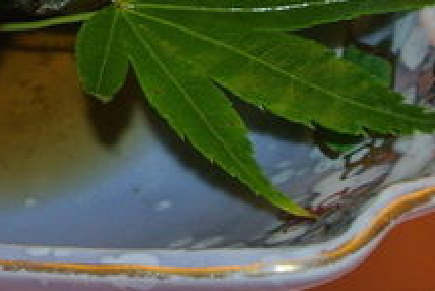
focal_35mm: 206
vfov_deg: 6.5
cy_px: -245
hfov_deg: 9.9
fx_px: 2491
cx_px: -70
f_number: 5.6
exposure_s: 1/60
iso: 200
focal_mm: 20.3
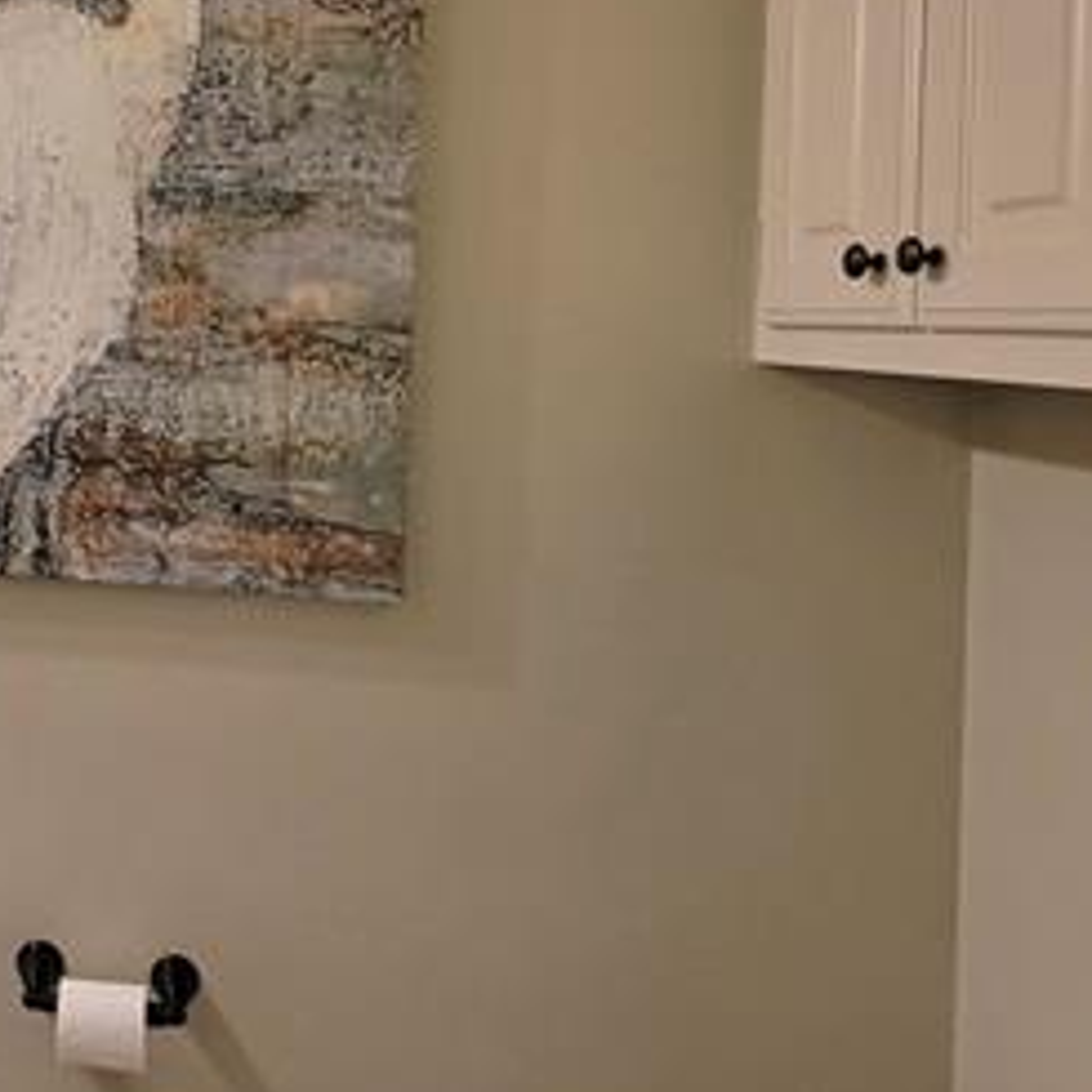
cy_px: 299
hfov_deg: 45.8
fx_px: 1071
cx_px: 9
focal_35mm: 30
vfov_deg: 52.1
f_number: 2.2
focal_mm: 2.2
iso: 200
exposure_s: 1/60
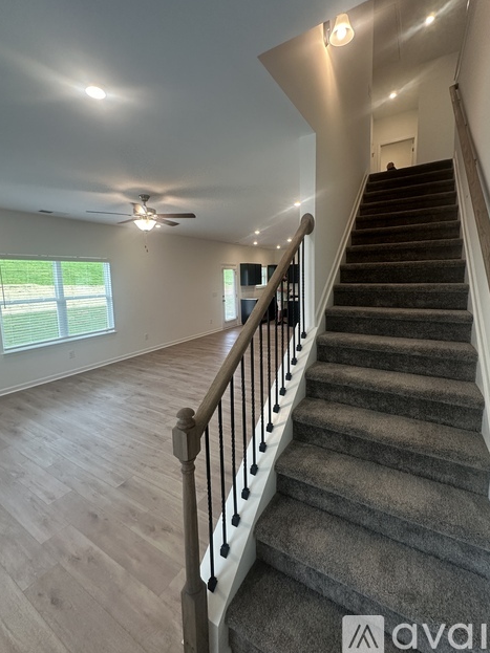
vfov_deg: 98.1
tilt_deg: -6.0
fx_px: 283
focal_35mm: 15
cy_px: 308
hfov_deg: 81.7
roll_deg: +0.7
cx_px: 250
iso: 200
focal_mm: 2.22
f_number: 2.2
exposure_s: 1/120
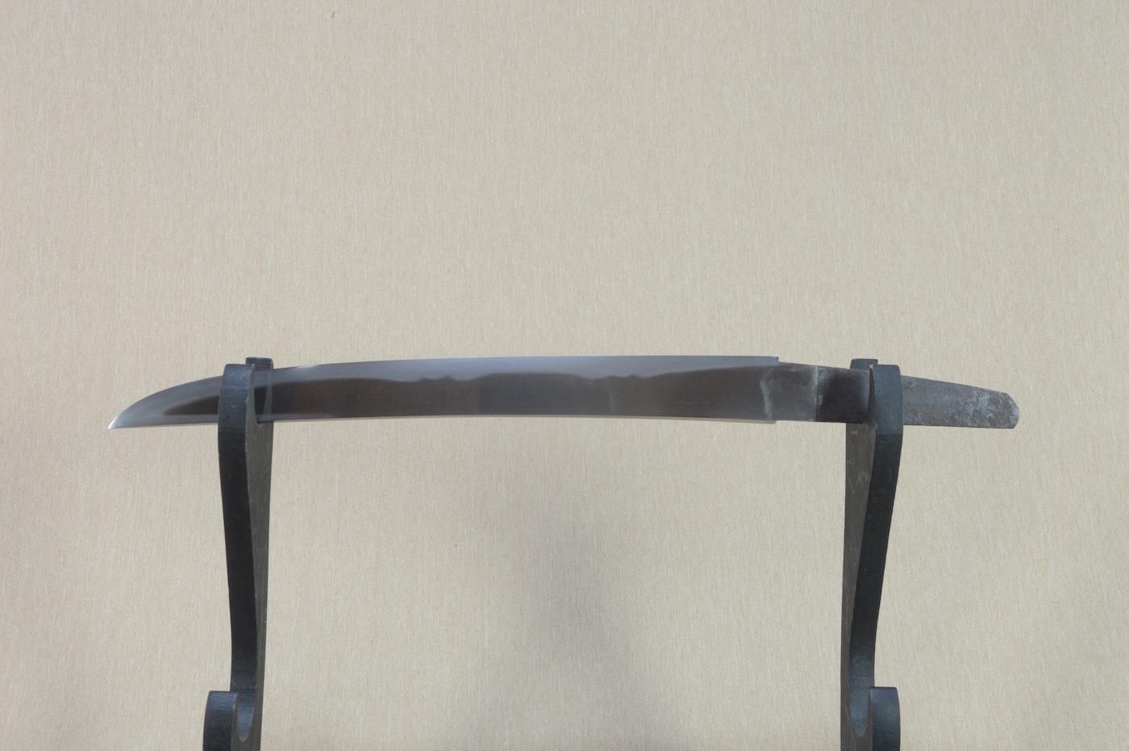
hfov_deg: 49.6
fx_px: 1222
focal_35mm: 39
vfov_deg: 34.2
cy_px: 376
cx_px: 564
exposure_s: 1/1.6
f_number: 11
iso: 400
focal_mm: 26
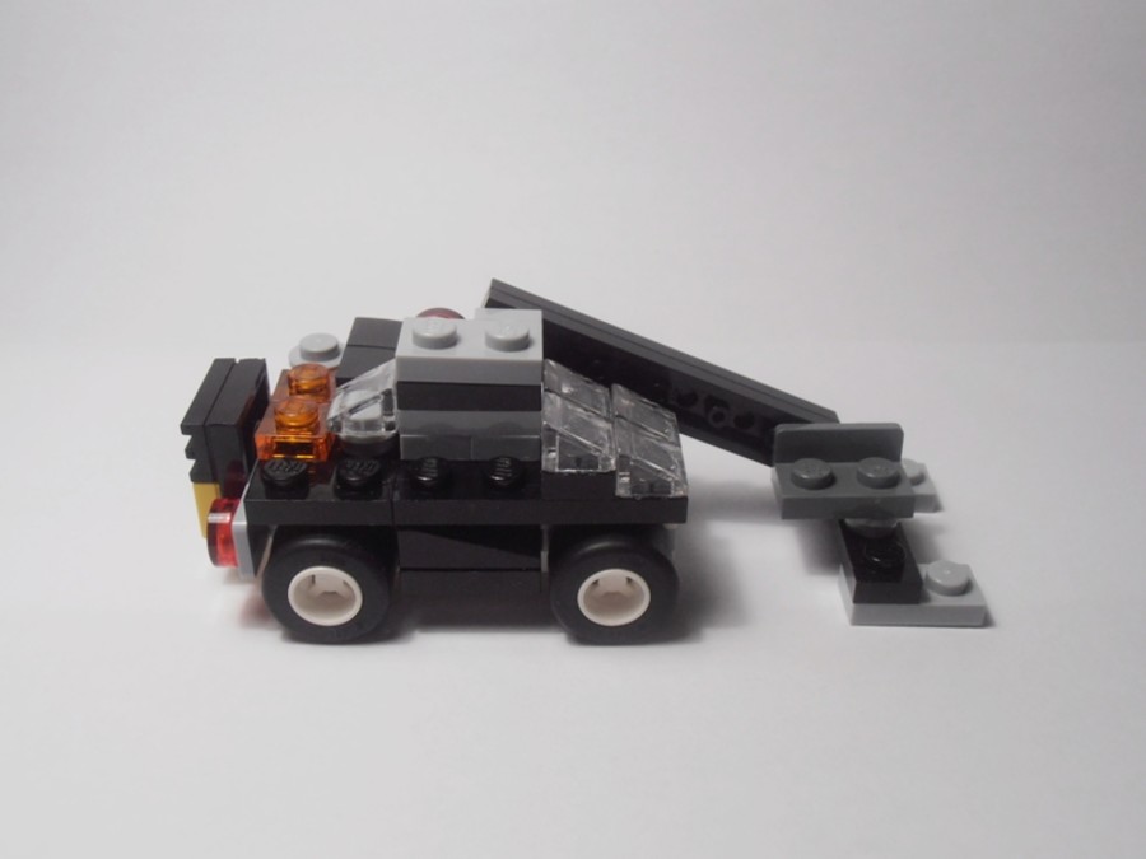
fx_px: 1225
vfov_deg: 38.7
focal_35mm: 37
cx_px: 573
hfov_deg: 50.1
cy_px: 430
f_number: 3.9
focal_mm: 6.61
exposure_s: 1/60
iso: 80
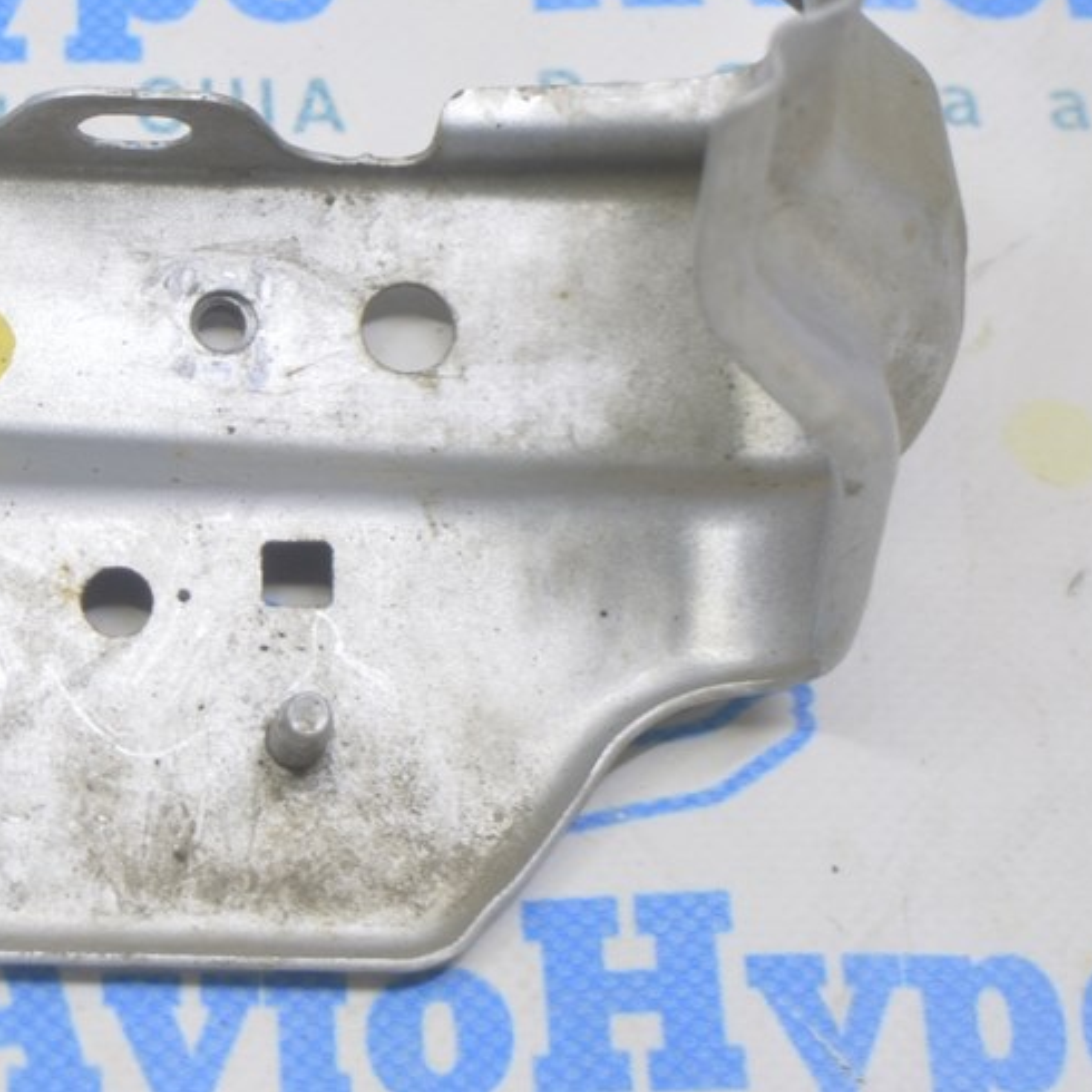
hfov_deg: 14.4
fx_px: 4279
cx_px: 87
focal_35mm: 120
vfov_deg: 14.5
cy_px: 338
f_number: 5.6
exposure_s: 1/20
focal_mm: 45
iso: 400
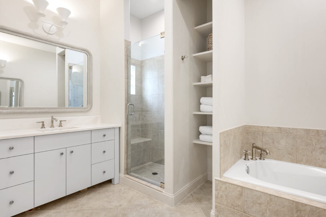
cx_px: 163
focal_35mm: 18
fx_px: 163
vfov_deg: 67.4
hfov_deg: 90.0
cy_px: 108
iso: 100
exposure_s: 1
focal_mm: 18
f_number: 8
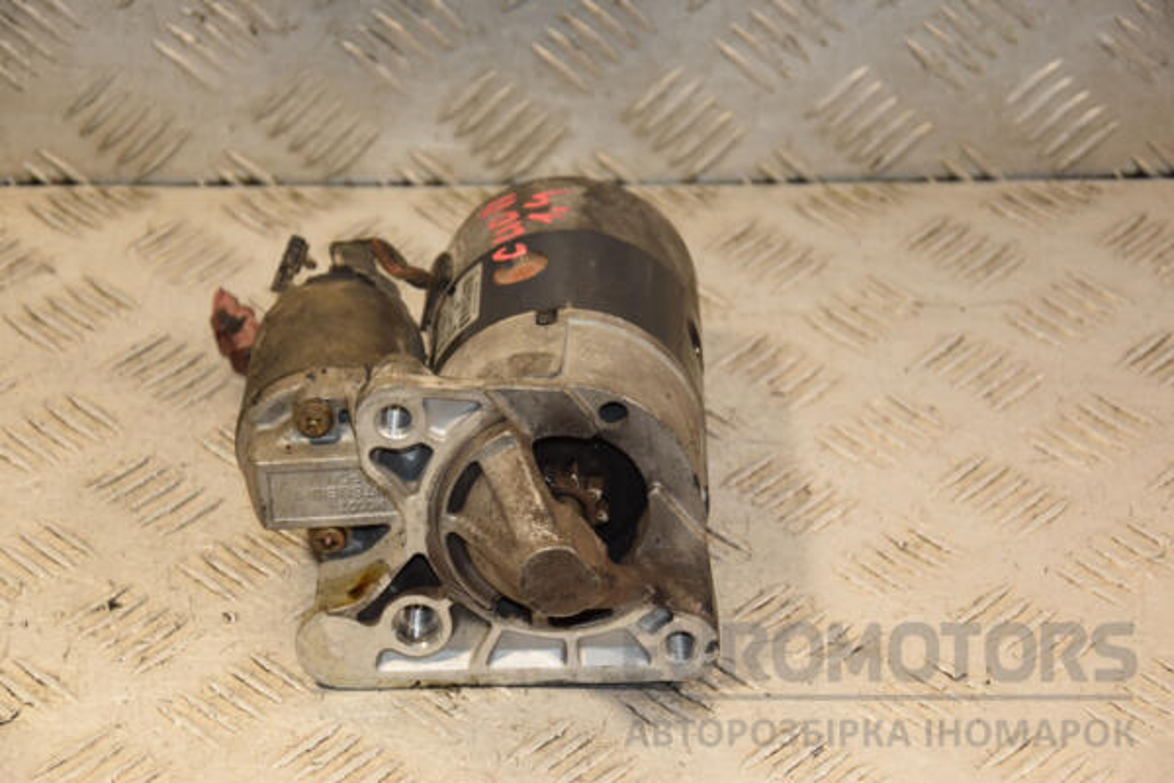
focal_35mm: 105
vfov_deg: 13.0
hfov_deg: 19.5
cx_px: 587
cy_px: 392
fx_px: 3424
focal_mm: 70
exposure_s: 1/200
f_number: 5.6
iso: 800
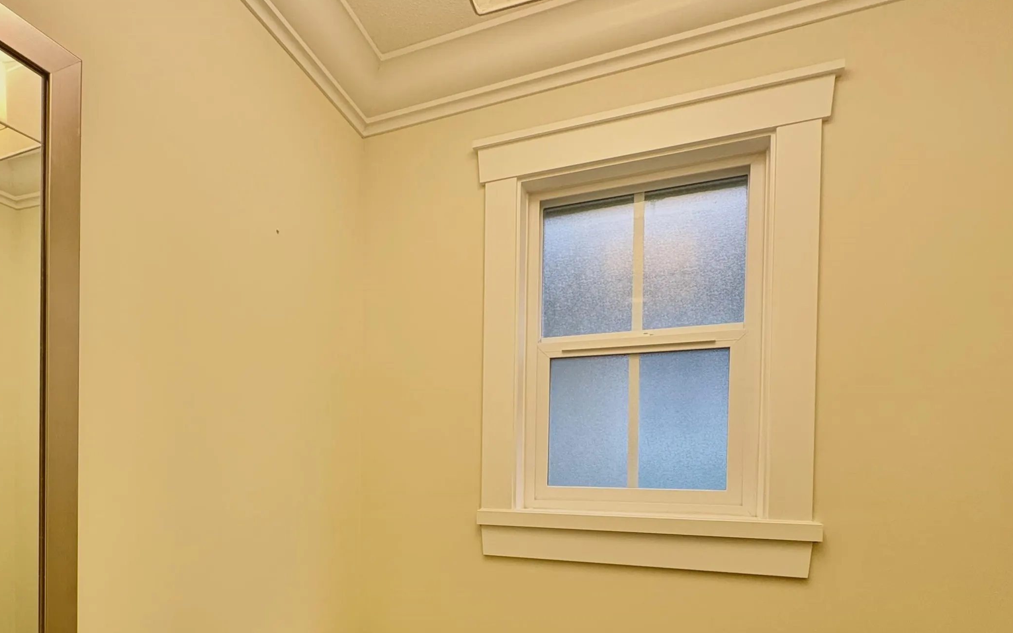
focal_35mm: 22
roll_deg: +0.3
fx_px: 607
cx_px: 402
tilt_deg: -0.6
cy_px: 487
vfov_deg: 52.3
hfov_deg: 78.7
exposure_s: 1/40
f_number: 2.2
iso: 640
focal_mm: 2.22
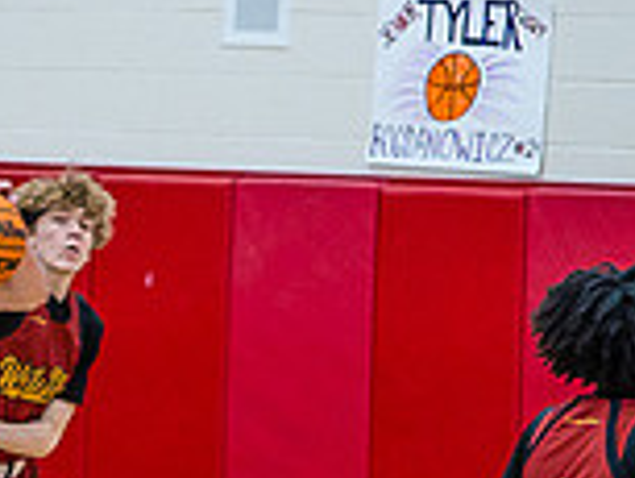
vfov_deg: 3.7
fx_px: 7472
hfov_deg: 4.9
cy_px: 249
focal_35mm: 407
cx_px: 54
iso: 2000
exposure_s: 1/320
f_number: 4
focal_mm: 112
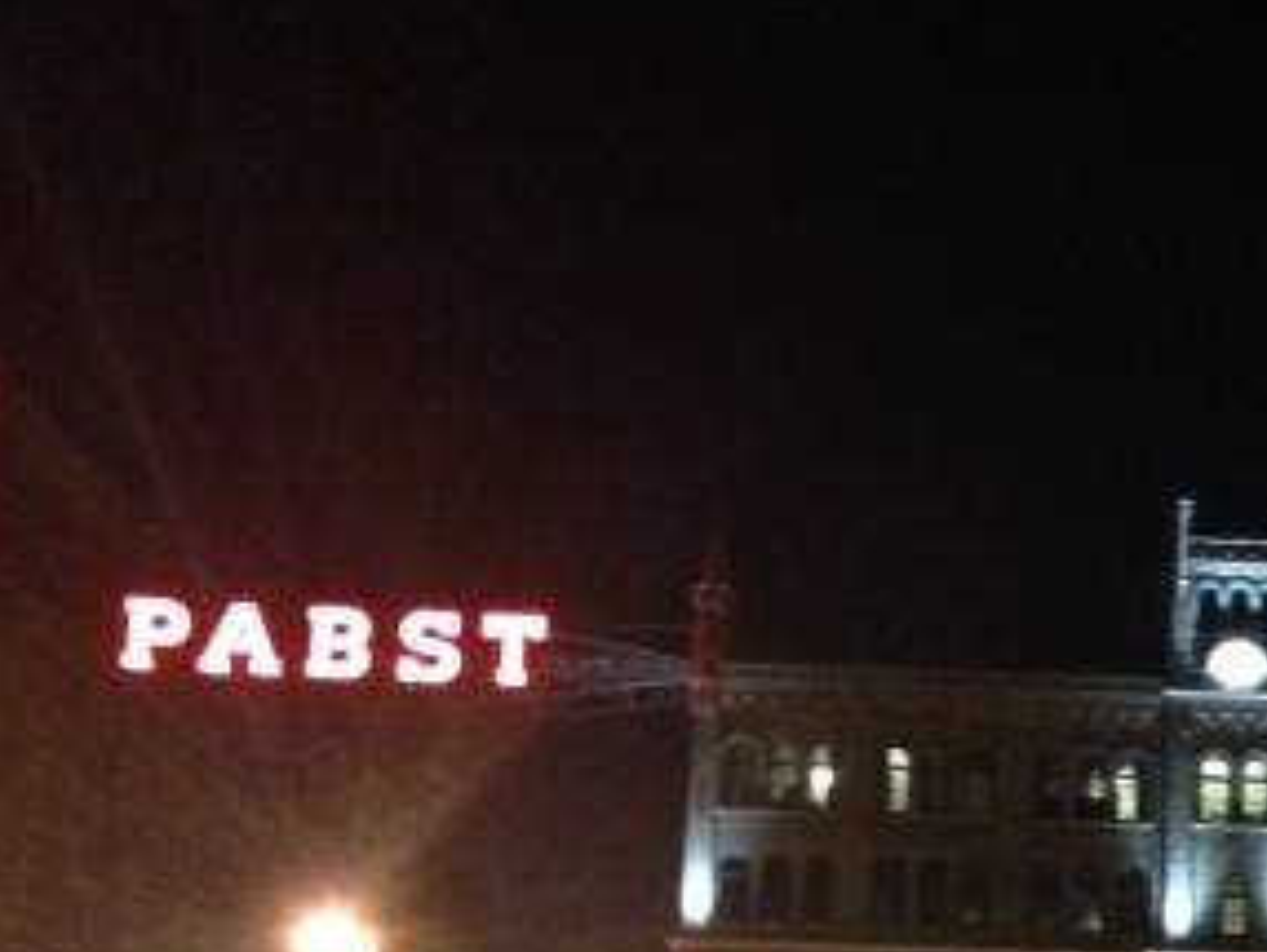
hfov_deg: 27.7
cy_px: 967
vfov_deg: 20.9
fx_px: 2491
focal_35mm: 68
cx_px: 1085
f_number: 2.4
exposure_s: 1/15
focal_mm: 4.12
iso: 800
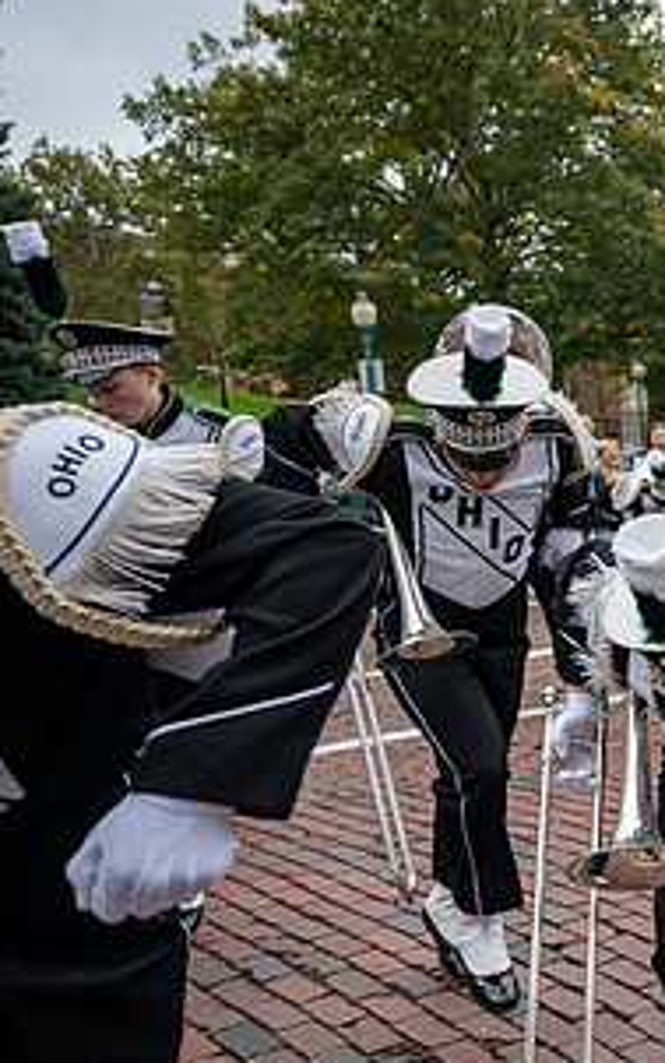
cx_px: 936
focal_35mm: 47
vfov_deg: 42.6
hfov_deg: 23.3
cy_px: 554
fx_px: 1362
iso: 500
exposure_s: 1/1600
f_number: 4
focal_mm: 24
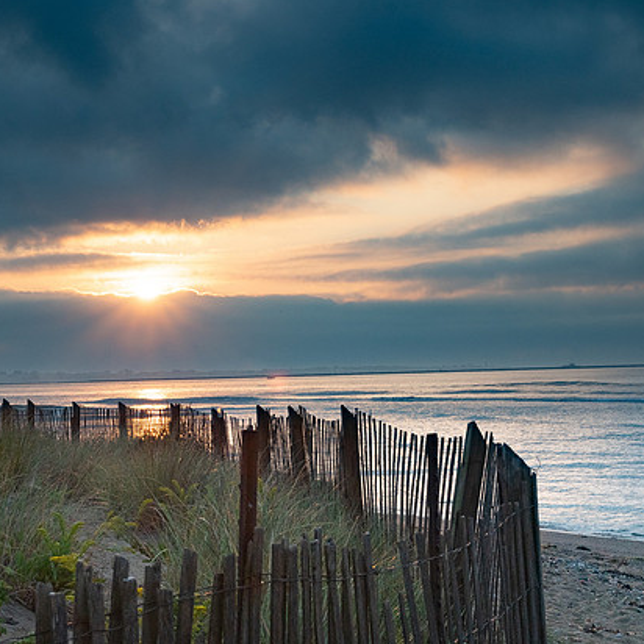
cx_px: 211
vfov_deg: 21.9
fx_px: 1663
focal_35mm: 79
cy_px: 331
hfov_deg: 21.8
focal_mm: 38
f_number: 10
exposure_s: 1/400
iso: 250
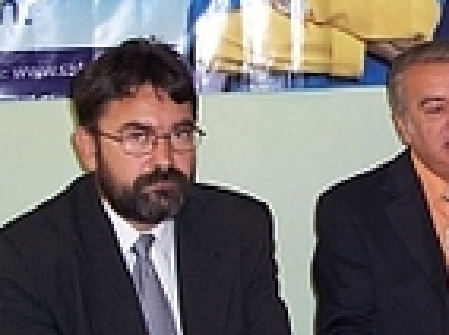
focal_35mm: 96
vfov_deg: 15.3
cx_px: 490
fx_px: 1243
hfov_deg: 19.6
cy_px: 139
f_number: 2.7
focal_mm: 5.6
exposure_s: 1/60
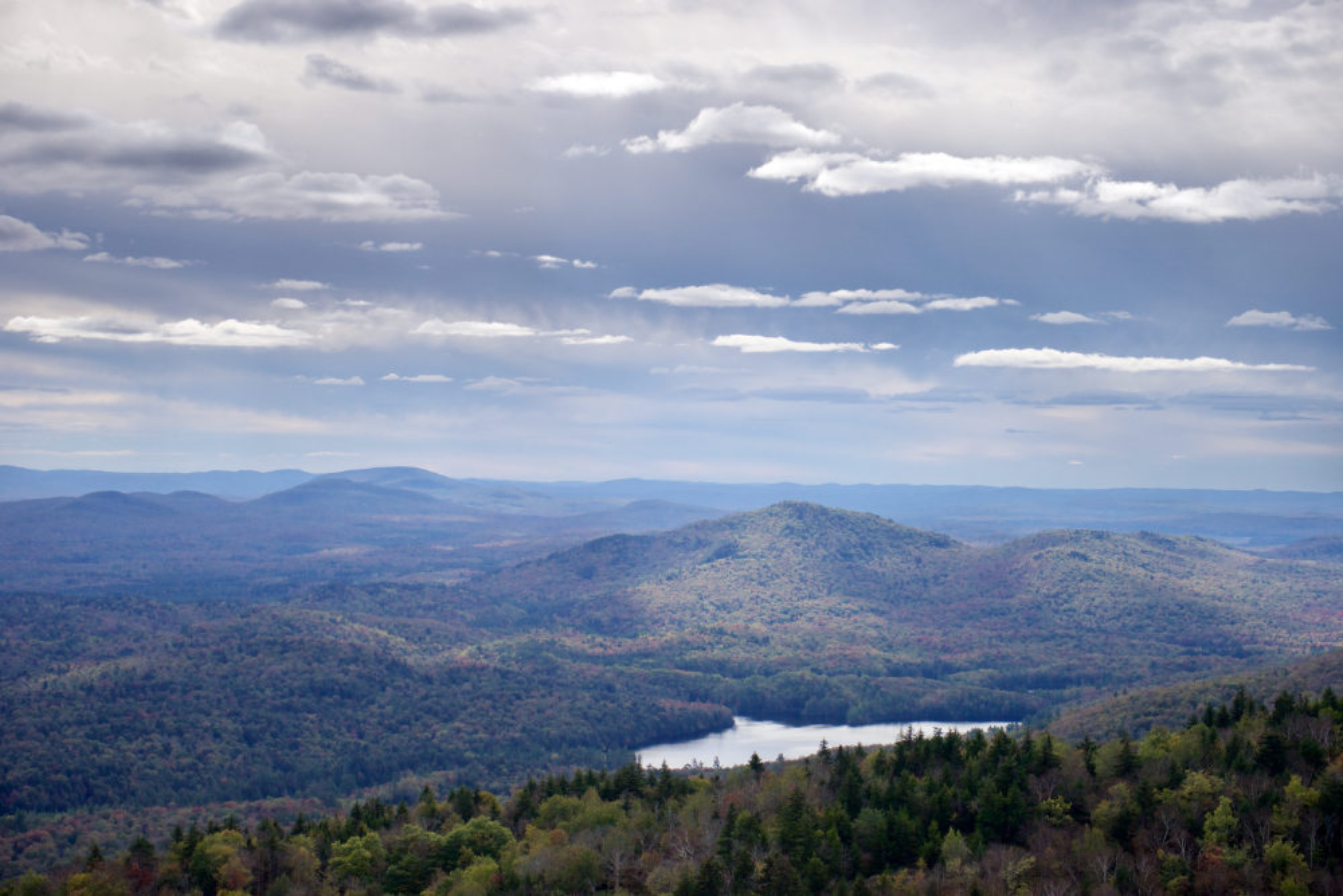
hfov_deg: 31.0
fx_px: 2425
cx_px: 672
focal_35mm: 65
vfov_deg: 20.9
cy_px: 448
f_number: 11
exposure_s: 1/1250
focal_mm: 65
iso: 640
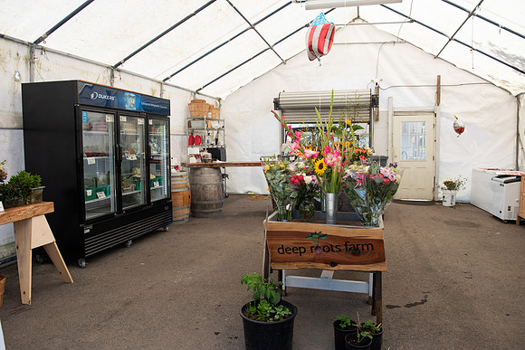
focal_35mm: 27
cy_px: 175
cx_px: 262
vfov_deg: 48.0
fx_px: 394
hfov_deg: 67.4
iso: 500
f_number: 4.5
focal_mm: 27
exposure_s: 1/800
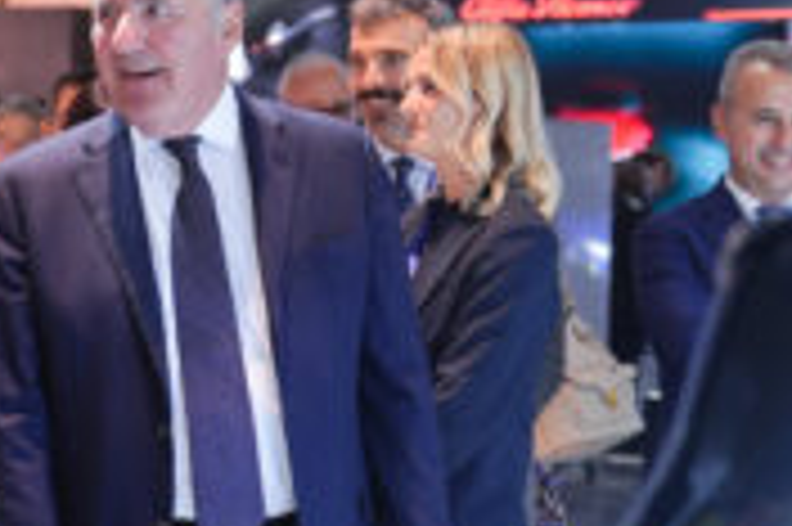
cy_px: 351
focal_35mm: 93
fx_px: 2044
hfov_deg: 21.9
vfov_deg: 14.7
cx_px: 450
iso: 500
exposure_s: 1/160
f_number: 2.8
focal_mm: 42
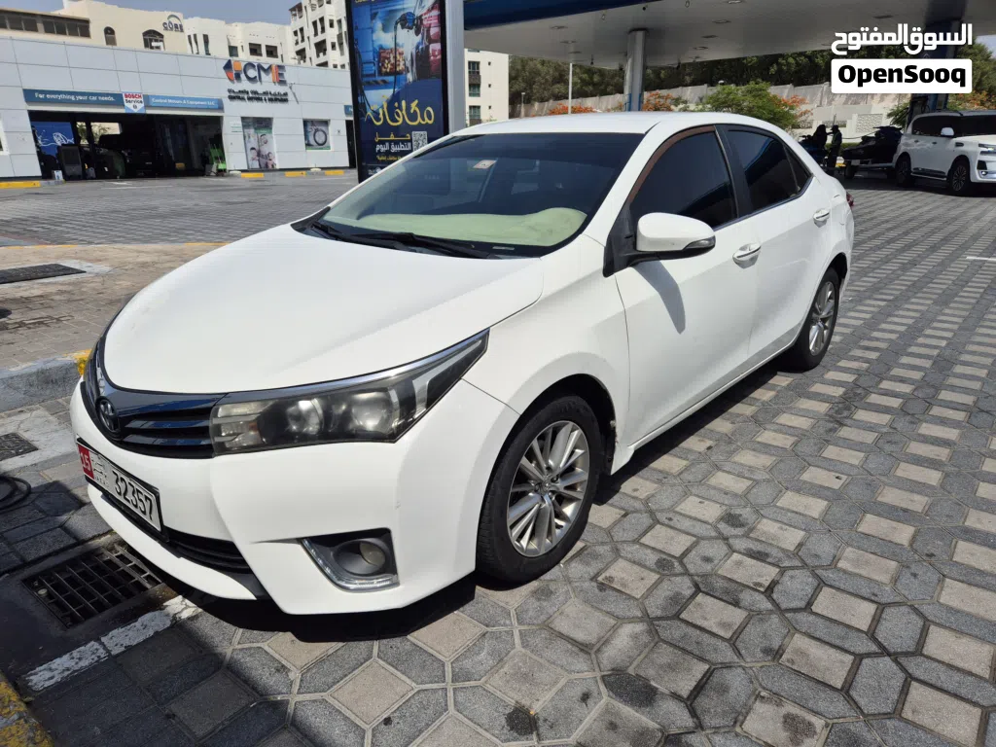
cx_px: 498
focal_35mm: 23
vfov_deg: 58.9
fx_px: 662
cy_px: 374
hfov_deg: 73.9
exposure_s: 1/4304
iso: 25
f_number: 1.8
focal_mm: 5.4
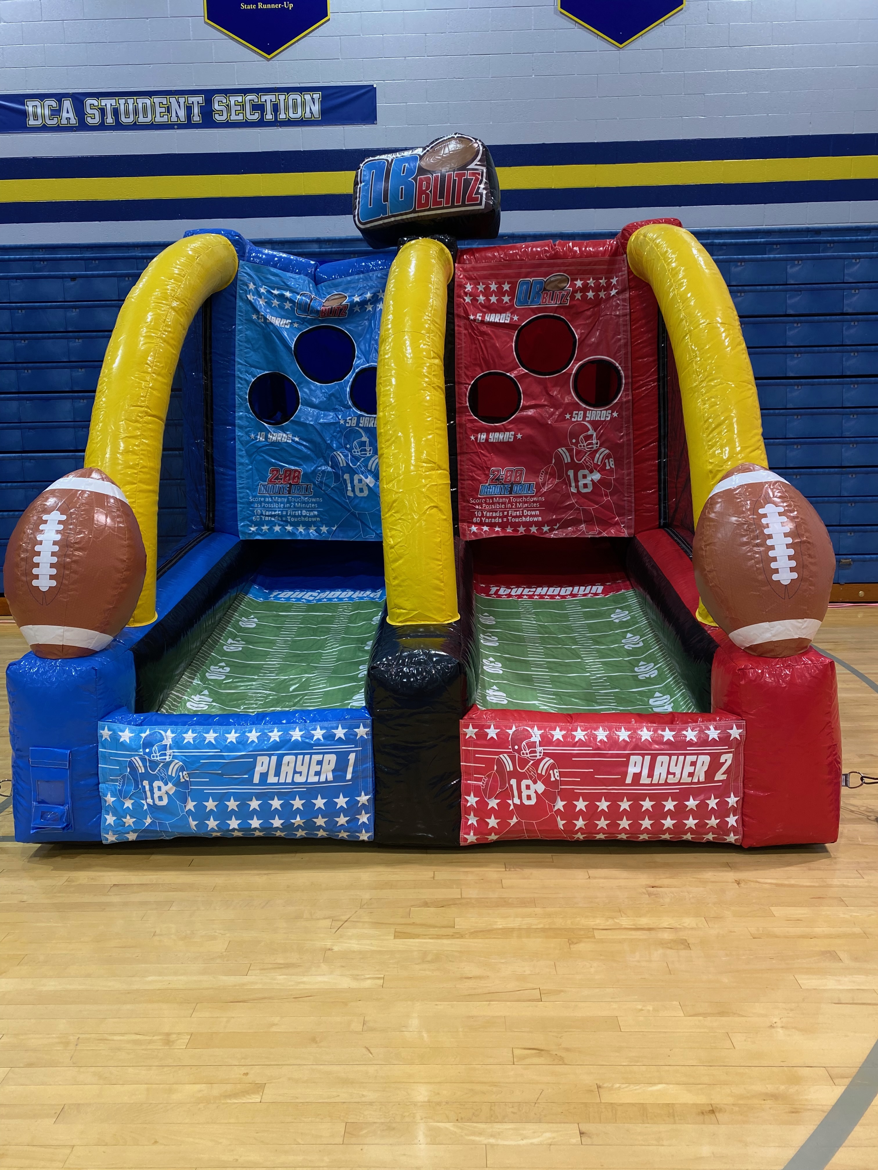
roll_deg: +0.6
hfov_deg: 53.1
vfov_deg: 67.3
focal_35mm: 26
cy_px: 585
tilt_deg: -7.7
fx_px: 879
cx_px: 439
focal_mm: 4.25
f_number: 1.8
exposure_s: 1/120
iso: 100
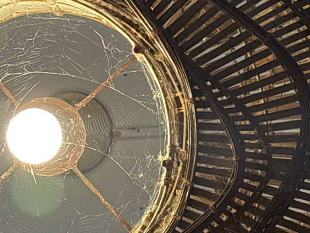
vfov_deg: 9.5
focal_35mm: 157
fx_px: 1407
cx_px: 28
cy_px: 157
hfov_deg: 12.5
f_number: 1.6
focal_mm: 5.96
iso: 80
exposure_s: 1/50
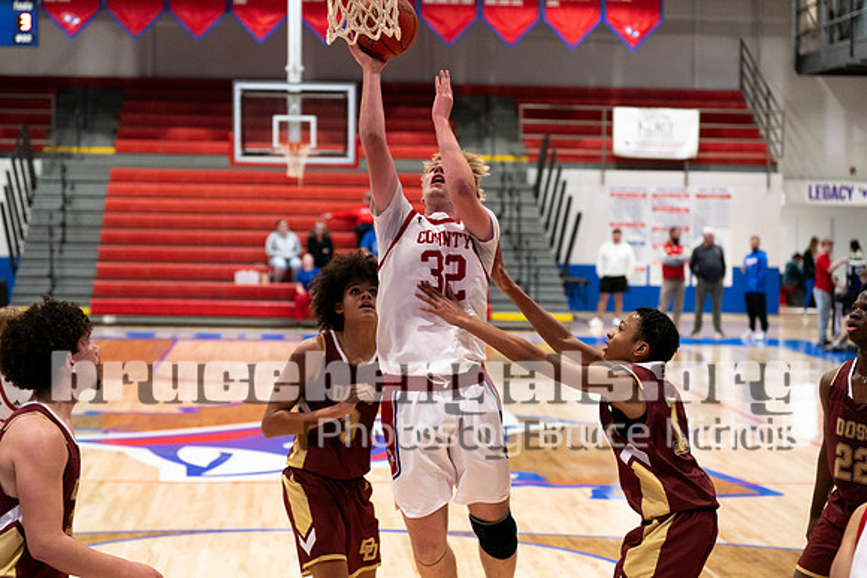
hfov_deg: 26.3
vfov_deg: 17.7
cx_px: 436
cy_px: 289
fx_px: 1857
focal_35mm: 77
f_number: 2.8
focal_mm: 70
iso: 4000
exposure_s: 1/1000
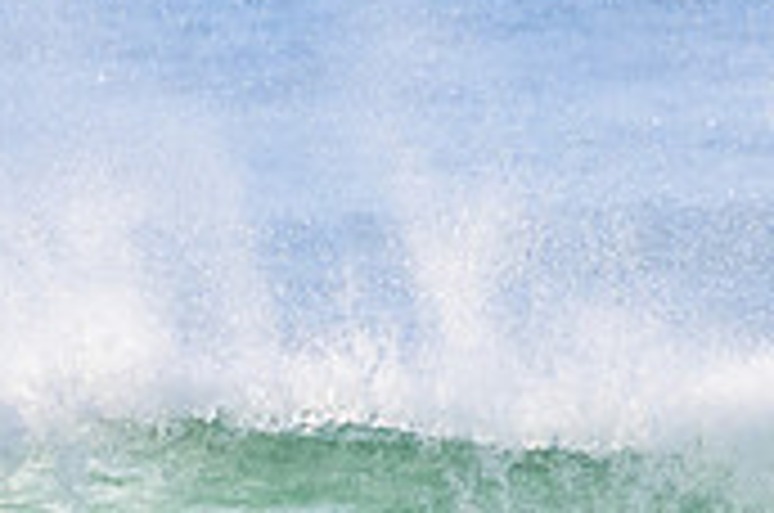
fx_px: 58028
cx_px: -189
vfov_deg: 0.5
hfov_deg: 0.8
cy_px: 844
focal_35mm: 2704
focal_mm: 800
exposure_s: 1/2000
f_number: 11
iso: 3600
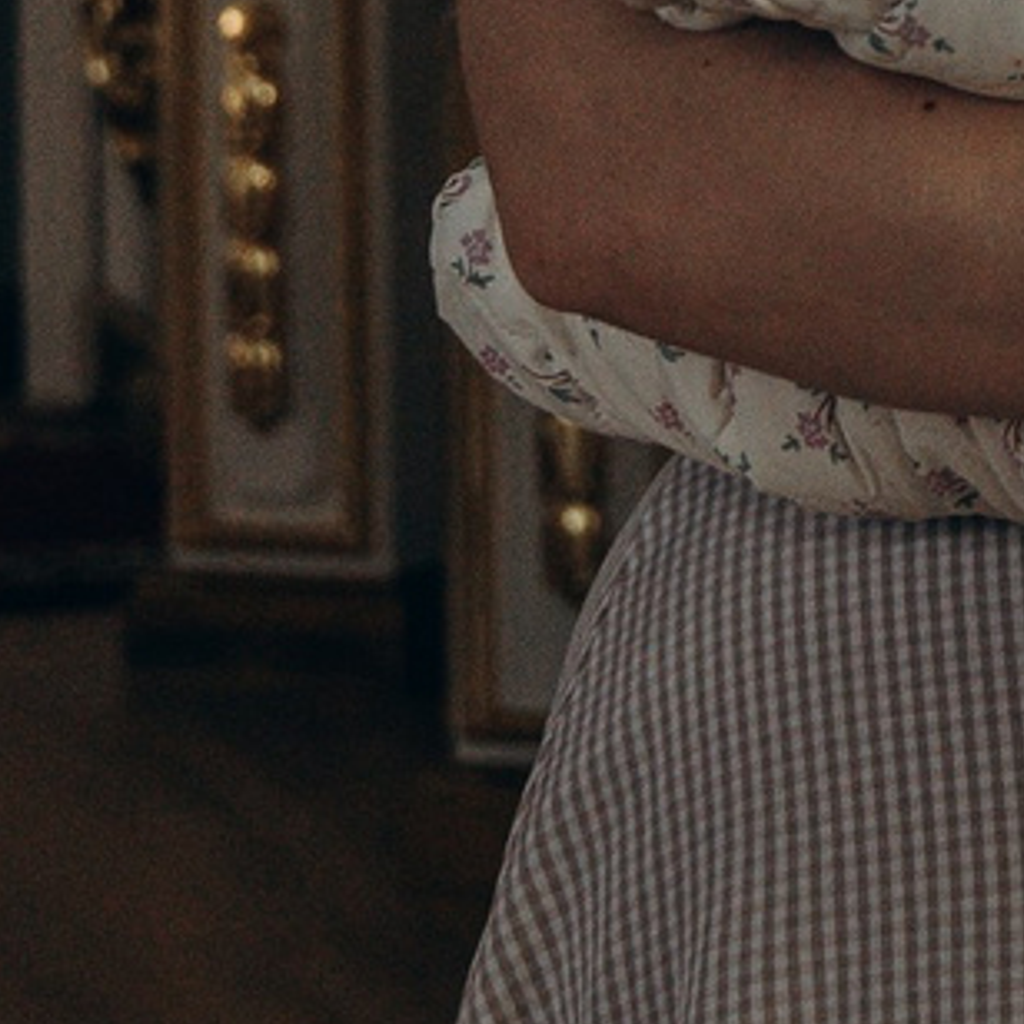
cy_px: -1046
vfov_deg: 5.1
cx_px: 2497
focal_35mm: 339
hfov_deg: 5.0
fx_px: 11346
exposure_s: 1/200
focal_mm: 48
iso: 800
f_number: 5.6
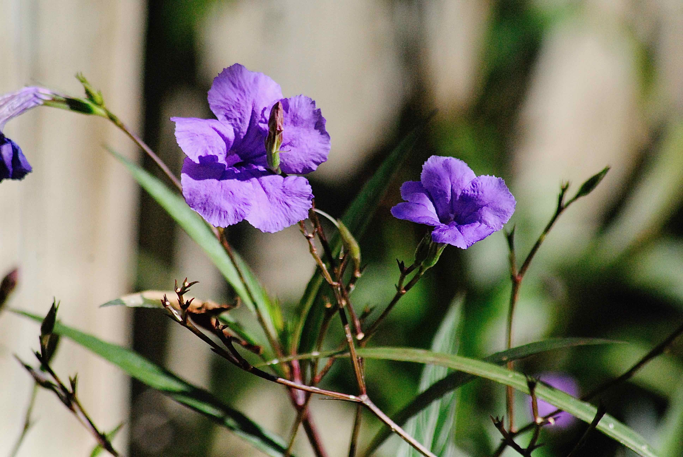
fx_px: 7693
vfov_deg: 3.4
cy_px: 228
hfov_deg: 5.1
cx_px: 342
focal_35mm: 405
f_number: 8
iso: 1600
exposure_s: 1/4000
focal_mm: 270
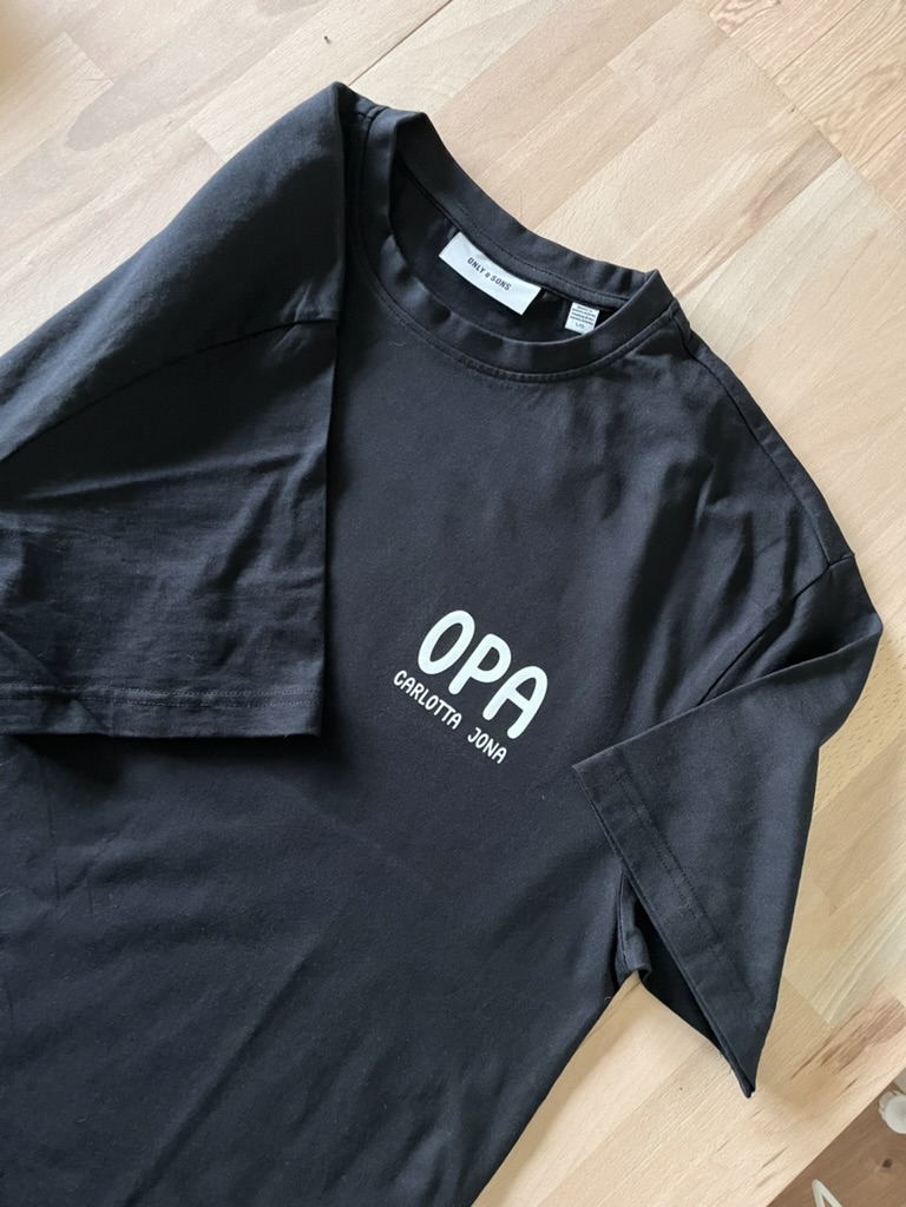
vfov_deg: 67.3
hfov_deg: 53.1
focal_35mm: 26
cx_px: 453
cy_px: 604
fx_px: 907
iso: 800
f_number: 1.6
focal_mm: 5.1
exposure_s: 1/30
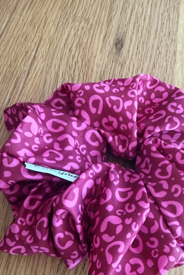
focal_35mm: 34
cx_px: 118
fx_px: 260
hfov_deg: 38.6
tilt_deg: -69.7
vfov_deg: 54.5
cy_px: 187
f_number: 2.2
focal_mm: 2.22
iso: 400
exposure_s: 1/60
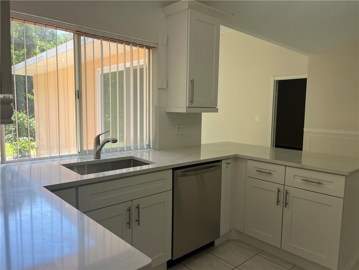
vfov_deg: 53.1
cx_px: 180
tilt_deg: -7.5
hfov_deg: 67.3
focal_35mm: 26
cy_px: 135
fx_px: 270
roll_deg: -0.9
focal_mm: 5.7
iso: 50
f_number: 1.5
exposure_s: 1/411
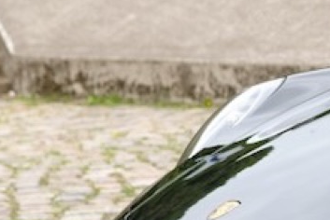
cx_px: 818
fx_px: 1862
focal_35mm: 203
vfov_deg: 6.8
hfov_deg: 9.0
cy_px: 205
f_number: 3.2
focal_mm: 35
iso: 100
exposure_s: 1/200
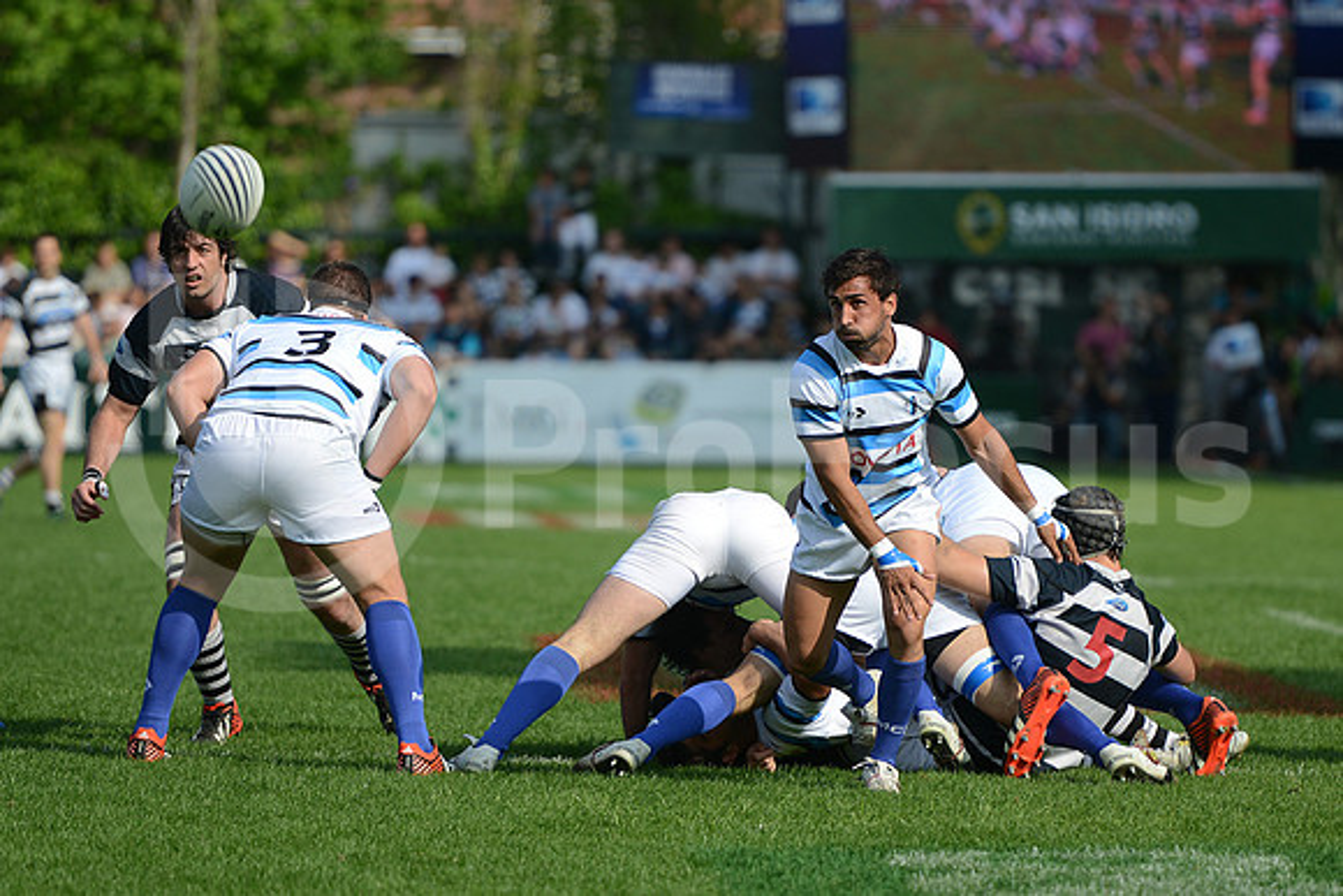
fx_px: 7463
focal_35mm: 200
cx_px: 672
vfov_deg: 6.9
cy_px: 448
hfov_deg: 10.3
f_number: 2.8
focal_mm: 200
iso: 250
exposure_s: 1/2500
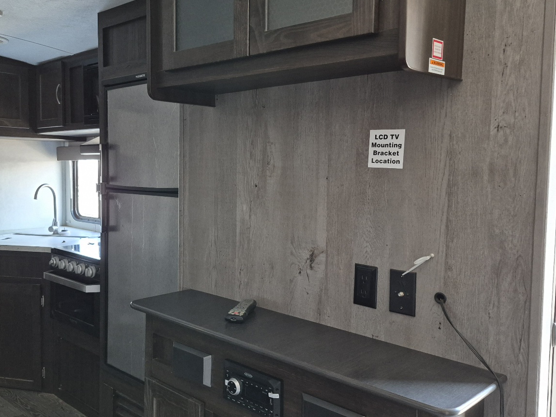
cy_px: 209
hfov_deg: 56.6
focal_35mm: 32
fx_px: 514
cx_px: 236
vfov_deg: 44.2
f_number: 1.8
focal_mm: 5.4
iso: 500
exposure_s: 1/120
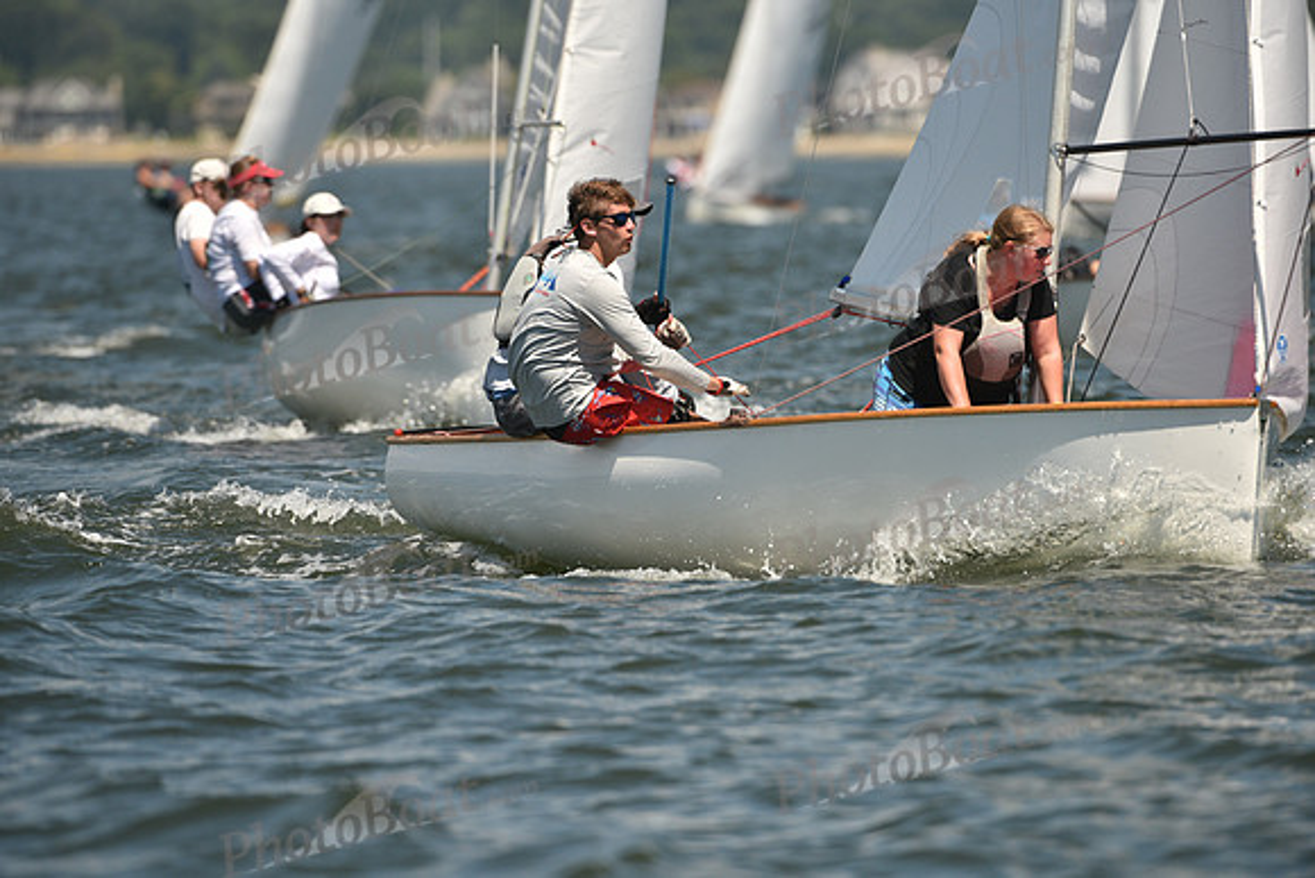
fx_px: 14614
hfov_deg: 5.2
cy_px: 439
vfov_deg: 3.4
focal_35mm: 400
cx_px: 658
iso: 250
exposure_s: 1/2000
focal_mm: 400
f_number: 5
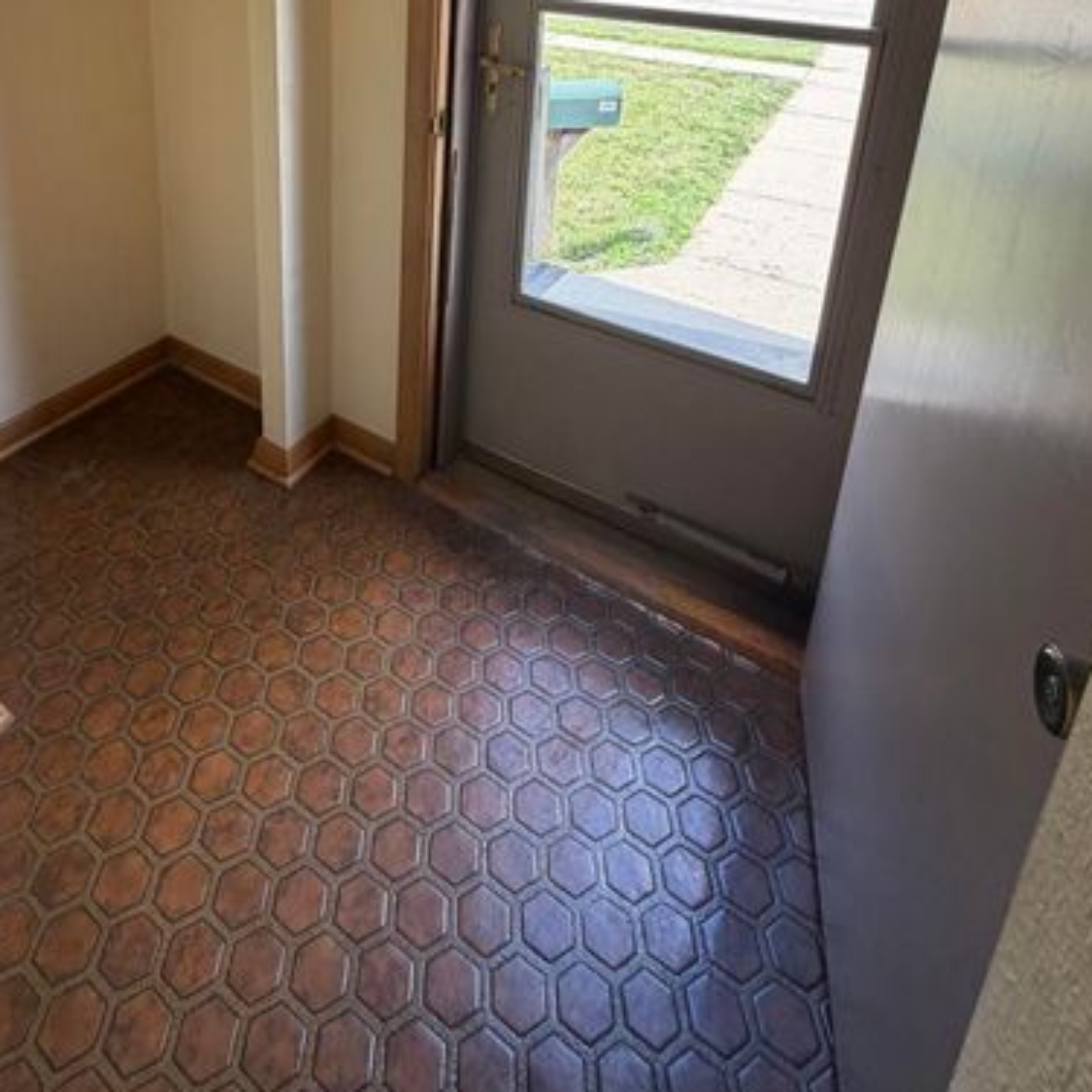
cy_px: 127
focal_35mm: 22
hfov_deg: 69.0
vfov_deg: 60.0
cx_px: 440
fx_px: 785
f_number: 2.2
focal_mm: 2.22
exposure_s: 1/121
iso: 80
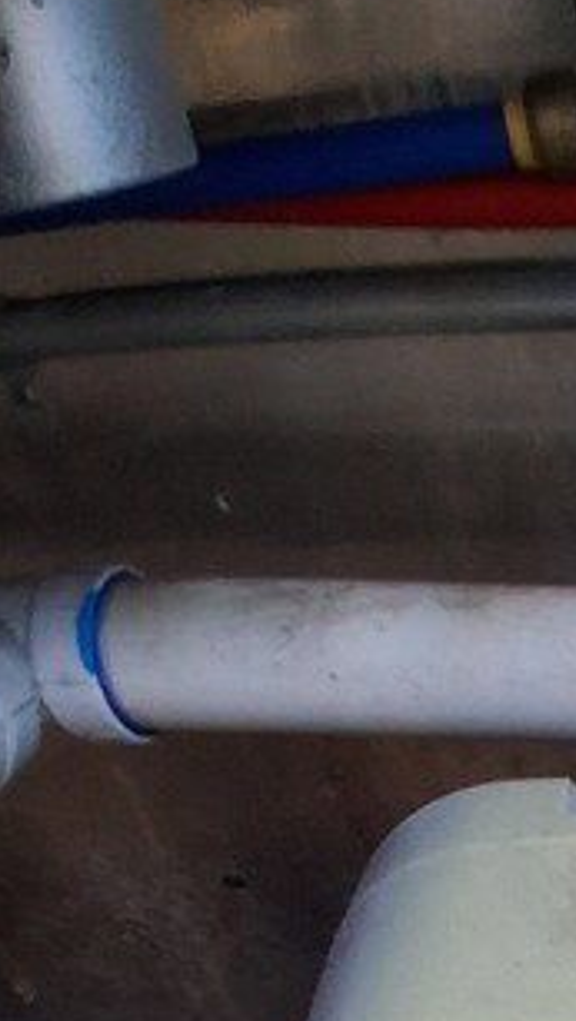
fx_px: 1329
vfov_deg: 33.6
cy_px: 1245
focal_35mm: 49
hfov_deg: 19.2
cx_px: 1009
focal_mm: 1.4
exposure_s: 1/40
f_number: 2.2
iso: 200
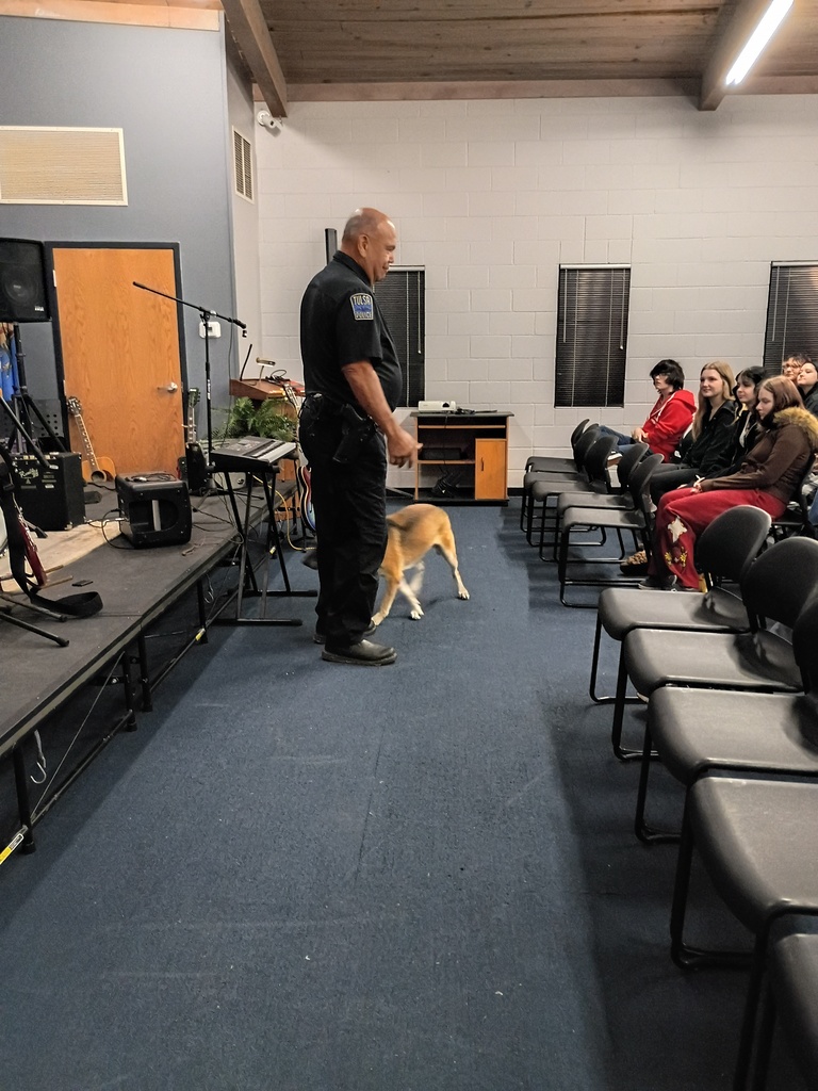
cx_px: 409
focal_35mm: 29
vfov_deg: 61.7
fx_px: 914
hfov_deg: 48.2
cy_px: 546
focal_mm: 4.27
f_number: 1.8
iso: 1678
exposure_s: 1/30
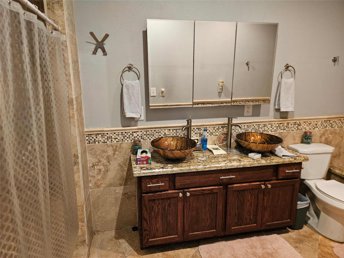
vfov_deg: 58.9
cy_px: 129
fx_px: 229
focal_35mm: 23
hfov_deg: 73.9
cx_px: 172
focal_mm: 5.4
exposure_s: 1/60
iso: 640
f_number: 1.8
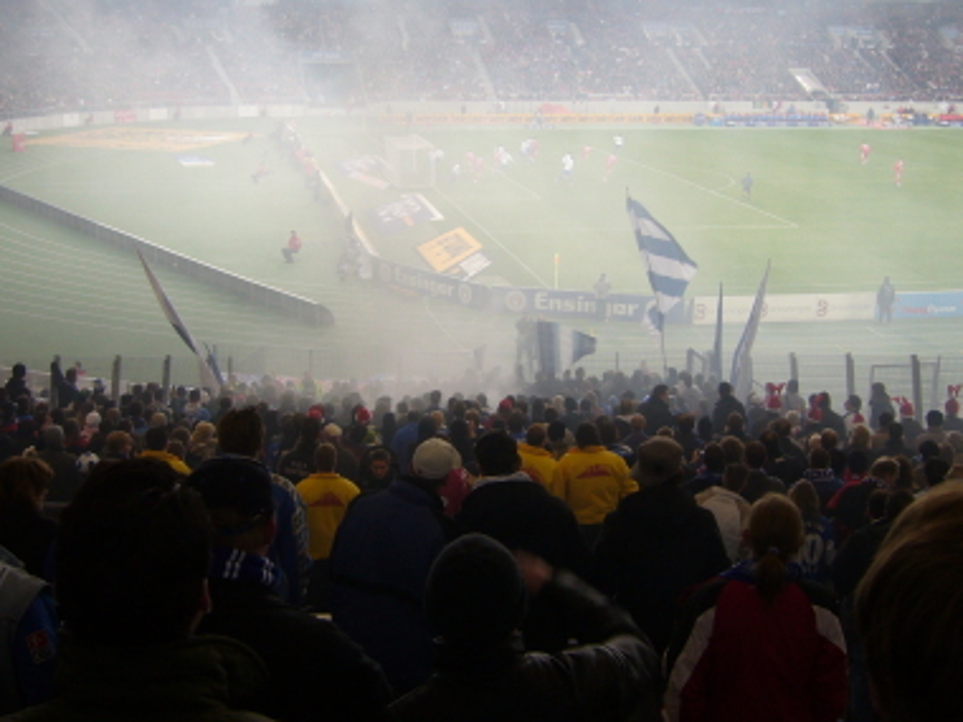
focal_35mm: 46
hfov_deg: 41.2
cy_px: 293
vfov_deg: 31.4
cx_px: 459
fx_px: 1280
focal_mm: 5.8
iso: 80
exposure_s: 1/50
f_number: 2.8
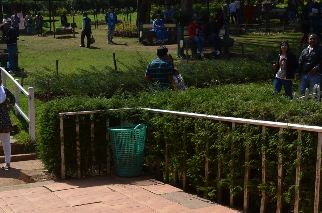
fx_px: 482
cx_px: 96
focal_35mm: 54
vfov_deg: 24.9
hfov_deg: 36.4
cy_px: 130
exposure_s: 1/2500
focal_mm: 18
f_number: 10
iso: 800
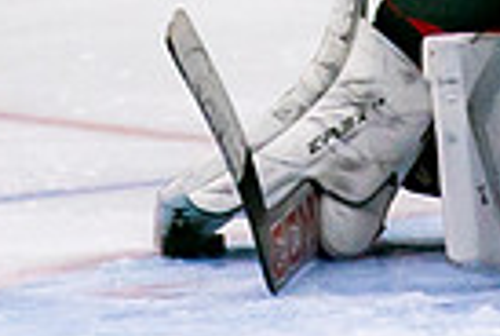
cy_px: 454
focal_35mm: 1134
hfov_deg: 1.8
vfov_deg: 1.2
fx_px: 15784
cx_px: 268
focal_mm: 90
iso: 500
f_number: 2.8
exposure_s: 1/640
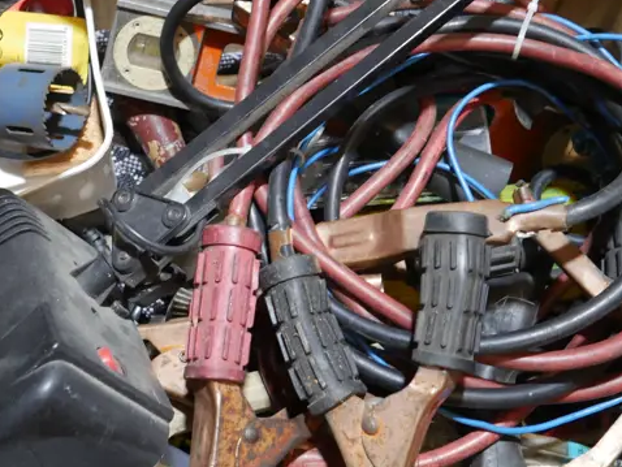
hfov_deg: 31.9
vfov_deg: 24.3
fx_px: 1079
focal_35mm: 60
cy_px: 137
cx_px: 203
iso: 640
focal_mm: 14
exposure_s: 1/60
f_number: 4.5
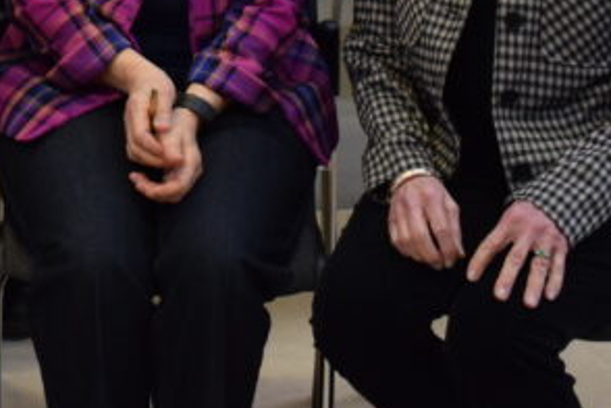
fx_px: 1952
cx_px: -187
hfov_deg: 16.8
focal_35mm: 115
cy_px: -218
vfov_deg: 11.4
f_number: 3.8
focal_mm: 22
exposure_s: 1/60
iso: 1250
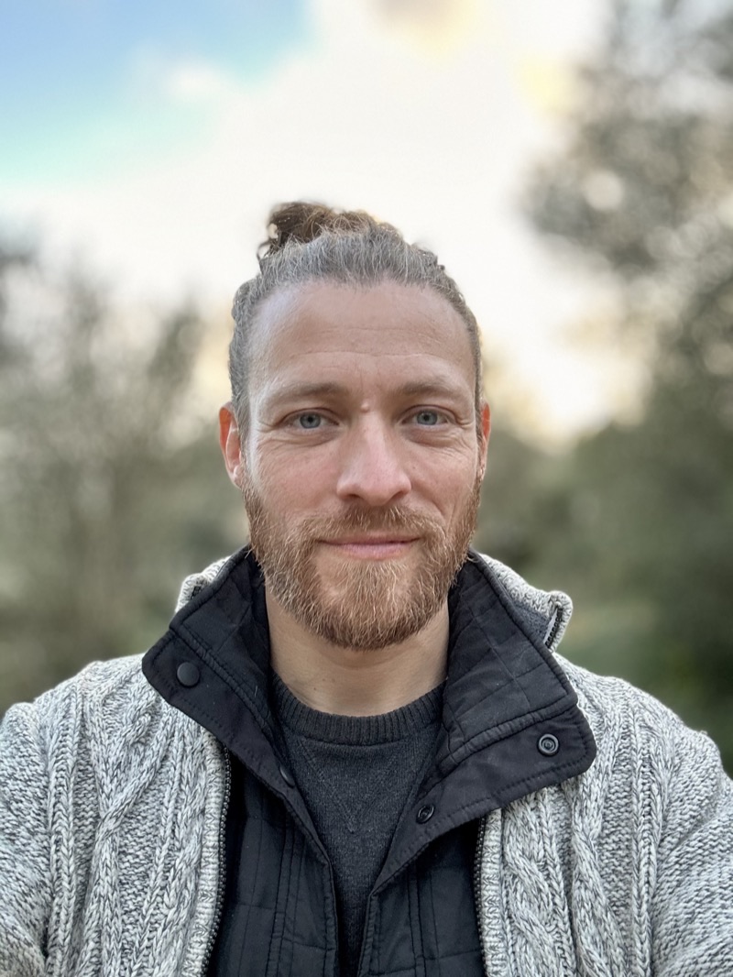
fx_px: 847
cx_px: 366
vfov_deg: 60.0
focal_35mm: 30
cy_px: 488
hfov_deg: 46.8
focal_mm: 2.69
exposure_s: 1/73
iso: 80
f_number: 1.9
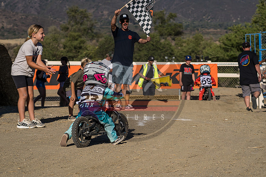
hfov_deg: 19.5
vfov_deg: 13.0
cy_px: 88
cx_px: 133
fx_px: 776
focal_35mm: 105
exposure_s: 1/3200
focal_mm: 70
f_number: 4
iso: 125
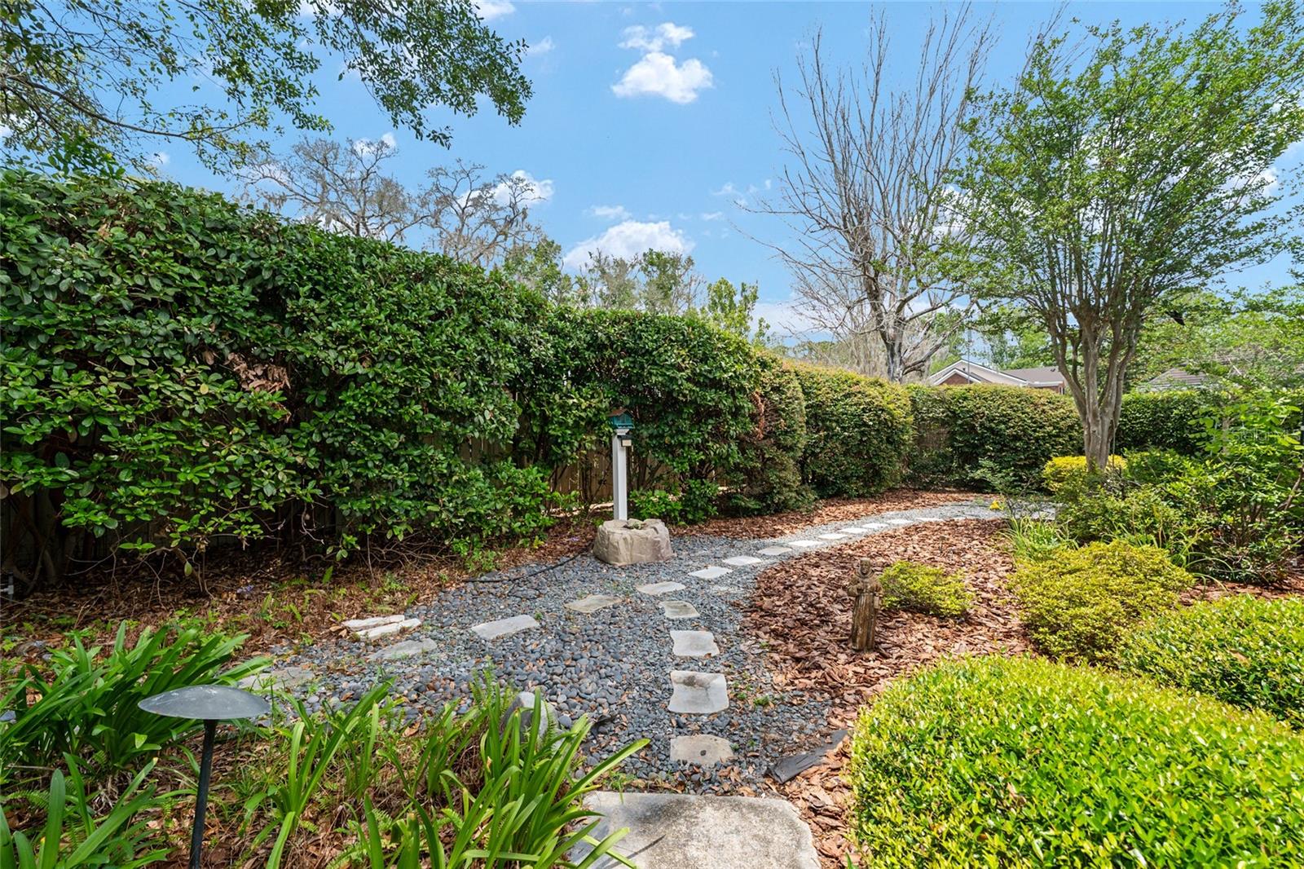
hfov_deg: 104.3
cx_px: 652
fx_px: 507
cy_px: 434
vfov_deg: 81.2
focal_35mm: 14
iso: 500
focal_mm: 14
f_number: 7.1
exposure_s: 1/250
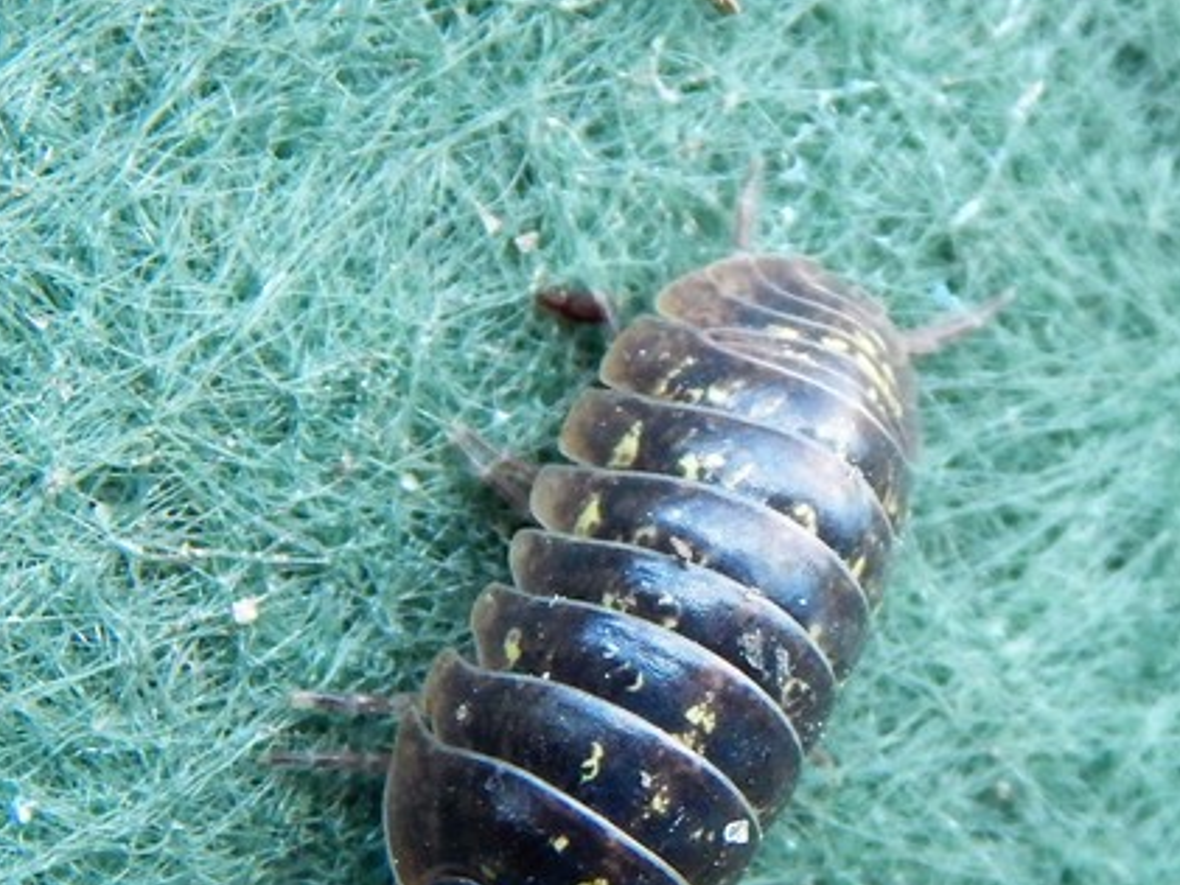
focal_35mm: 172
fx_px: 5865
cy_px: 597
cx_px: 642
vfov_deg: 8.6
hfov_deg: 11.5
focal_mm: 15.3
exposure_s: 1/250
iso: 320
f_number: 4.3
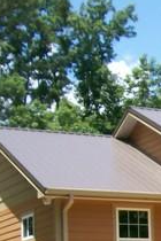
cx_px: 281
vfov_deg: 15.7
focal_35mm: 127
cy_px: 258
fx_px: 852
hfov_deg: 10.2
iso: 80
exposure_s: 1/377
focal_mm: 6
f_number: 4.8
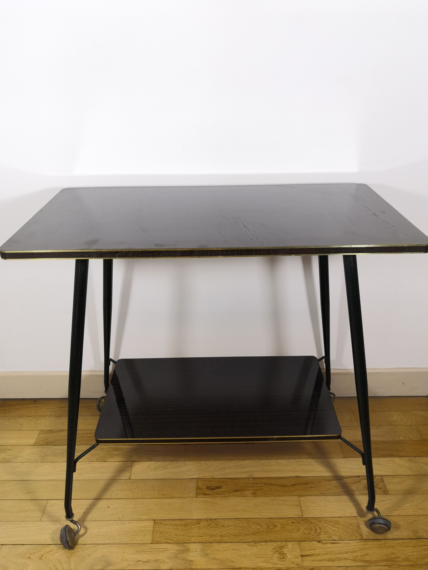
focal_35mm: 27
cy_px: 285
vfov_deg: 65.3
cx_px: 214
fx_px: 445
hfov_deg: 51.4
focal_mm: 3.95
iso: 125
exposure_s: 1/50
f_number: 1.8
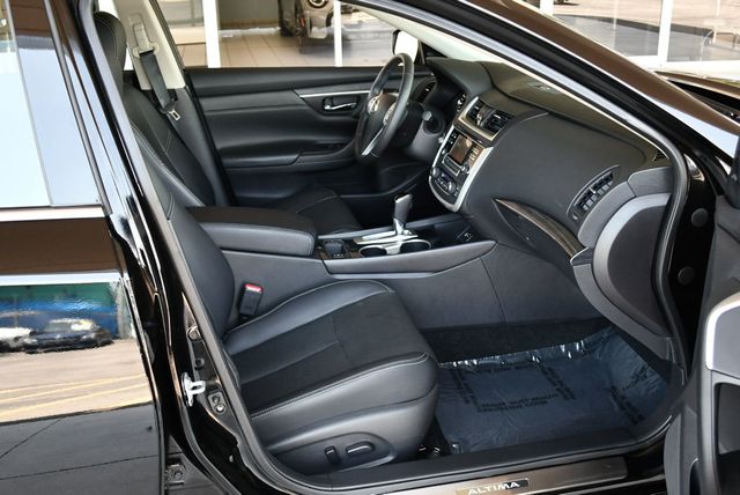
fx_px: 741
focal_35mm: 36
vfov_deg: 36.9
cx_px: 370
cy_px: 248
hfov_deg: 53.1
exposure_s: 1/200
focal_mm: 18
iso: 800
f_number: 3.5
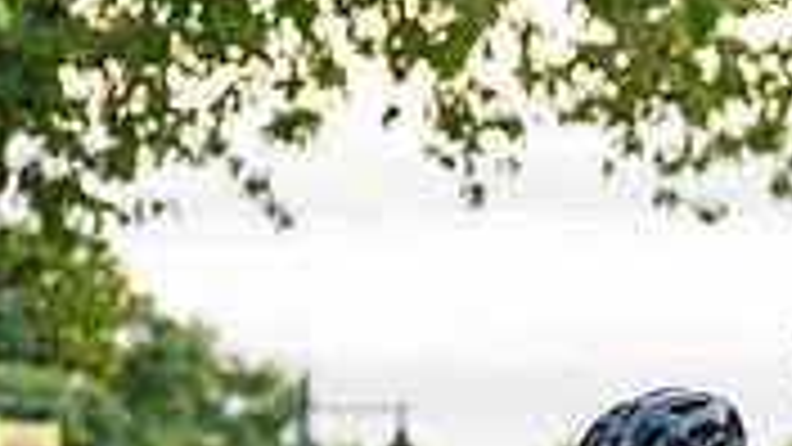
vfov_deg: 4.3
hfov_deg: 7.6
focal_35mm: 282
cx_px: 901
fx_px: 5922
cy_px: 633
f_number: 2.8
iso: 1000
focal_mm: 70
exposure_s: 1/800
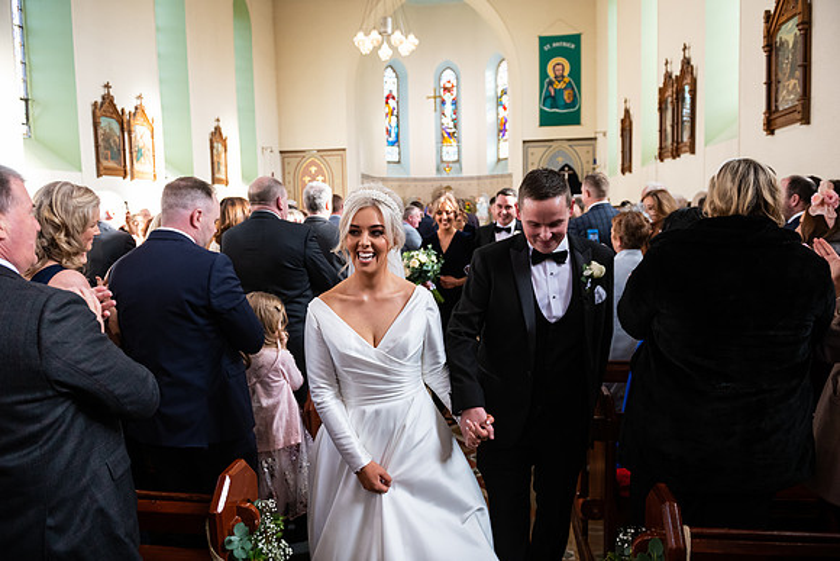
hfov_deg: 73.7
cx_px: 420
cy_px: 280
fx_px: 560
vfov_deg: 53.2
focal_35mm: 24
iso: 1000
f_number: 3.5
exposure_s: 1/250
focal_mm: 24
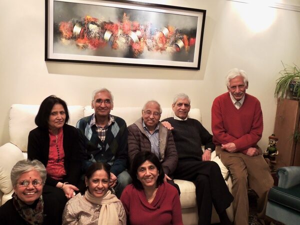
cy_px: 112
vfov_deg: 42.9
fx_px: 286
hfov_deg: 55.4
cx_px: 150
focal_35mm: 33
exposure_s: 1/13
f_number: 3.2
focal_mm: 5.8
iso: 500
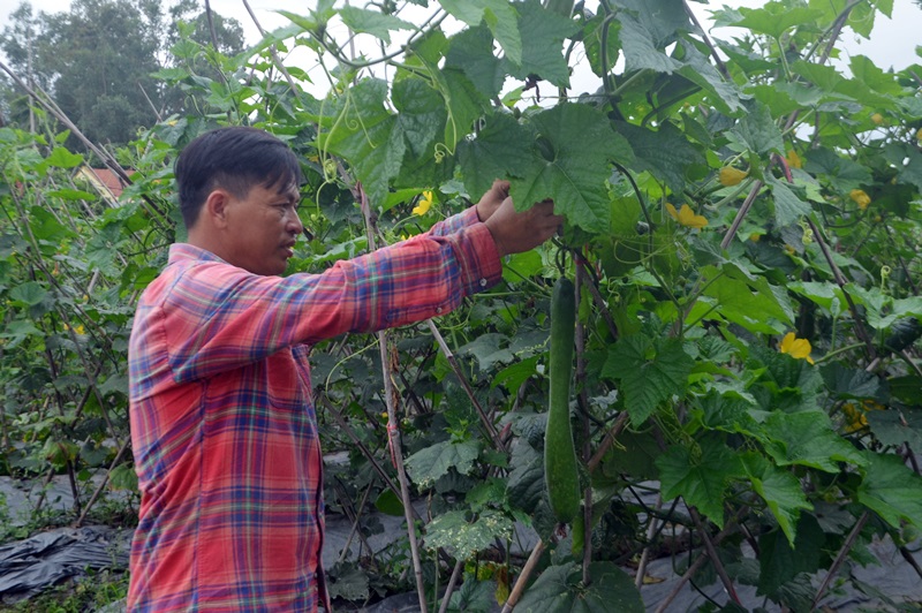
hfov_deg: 57.3
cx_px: 461
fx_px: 844
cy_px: 306
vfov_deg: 39.9
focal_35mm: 33
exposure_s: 1/125
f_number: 5.6
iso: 220
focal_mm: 22
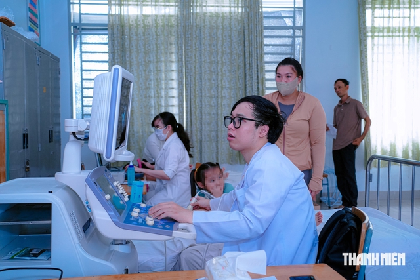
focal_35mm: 40
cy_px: 140
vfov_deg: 33.4
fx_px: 467
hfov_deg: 48.4
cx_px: 210
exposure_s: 1/125
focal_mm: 40
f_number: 4.5
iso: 2000
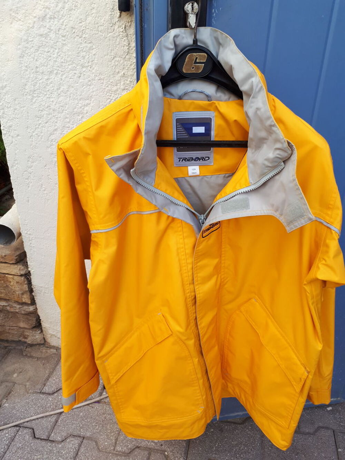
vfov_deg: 65.3
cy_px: 230
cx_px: 172
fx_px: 359
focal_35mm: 27
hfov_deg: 51.4
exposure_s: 1/114
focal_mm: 3.6
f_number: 1.9
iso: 40
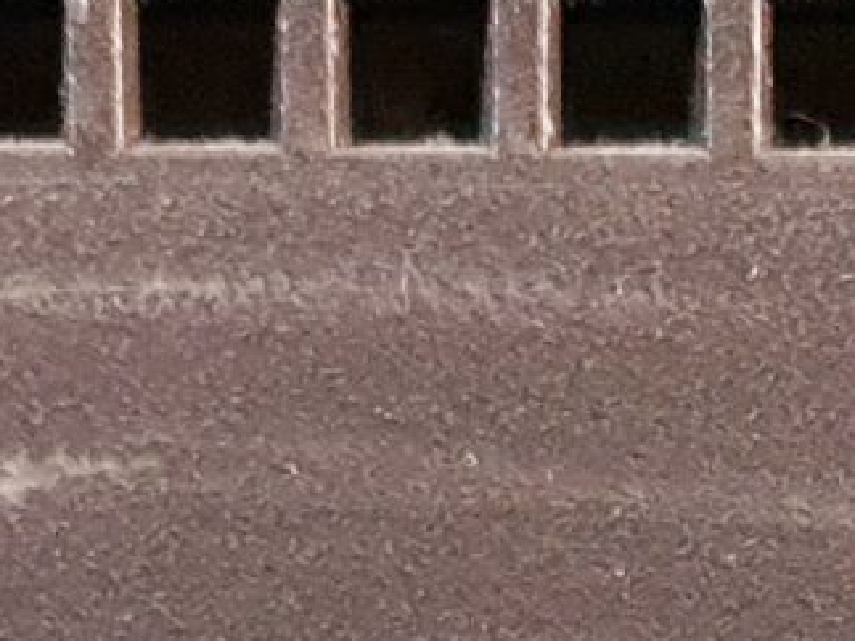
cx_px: 1051
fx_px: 5086
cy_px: 2016
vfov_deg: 6.5
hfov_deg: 9.5
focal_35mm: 206
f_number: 1.5
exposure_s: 1/50
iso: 400
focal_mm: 4.3
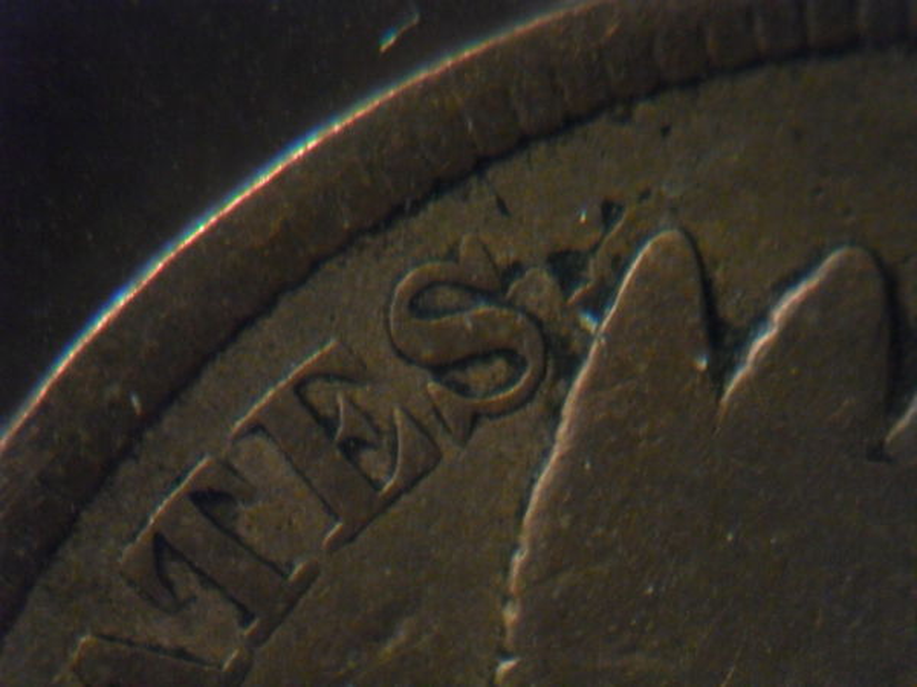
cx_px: 458
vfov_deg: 11.0
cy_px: 344
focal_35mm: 135
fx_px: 3576
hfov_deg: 14.6
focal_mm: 24.5
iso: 640
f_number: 5.9
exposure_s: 1/15
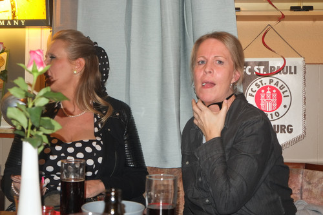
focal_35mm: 51
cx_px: 162
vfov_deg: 26.5
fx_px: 457
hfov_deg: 38.9
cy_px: 108
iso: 800
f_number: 5.6
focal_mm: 34.3
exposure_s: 1/15
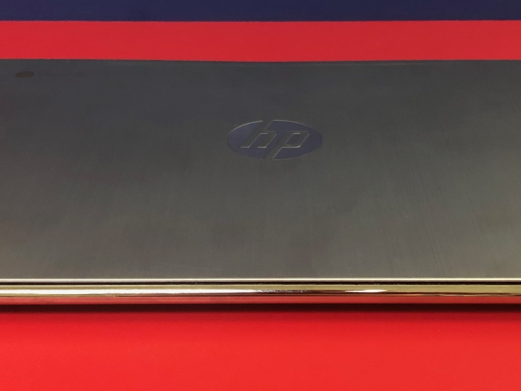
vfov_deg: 26.9
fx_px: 813
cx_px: 285
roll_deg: -1.3
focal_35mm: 54
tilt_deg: -32.5
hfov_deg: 35.5
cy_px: 264
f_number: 1.8
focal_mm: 3.99
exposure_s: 1/15
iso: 100
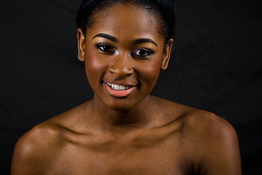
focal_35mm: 236
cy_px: 75
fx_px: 1718
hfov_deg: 8.7
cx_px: 107
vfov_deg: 5.8
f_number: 5.6
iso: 200
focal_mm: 175
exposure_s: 1/125
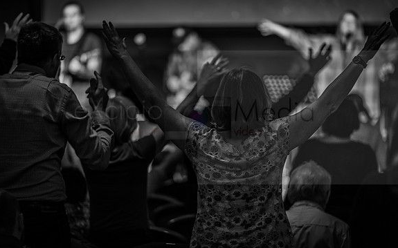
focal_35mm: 171
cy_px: 116
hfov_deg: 12.3
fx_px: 1854
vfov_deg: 7.7
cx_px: 199
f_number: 2.8
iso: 800
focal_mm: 161
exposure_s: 1/60
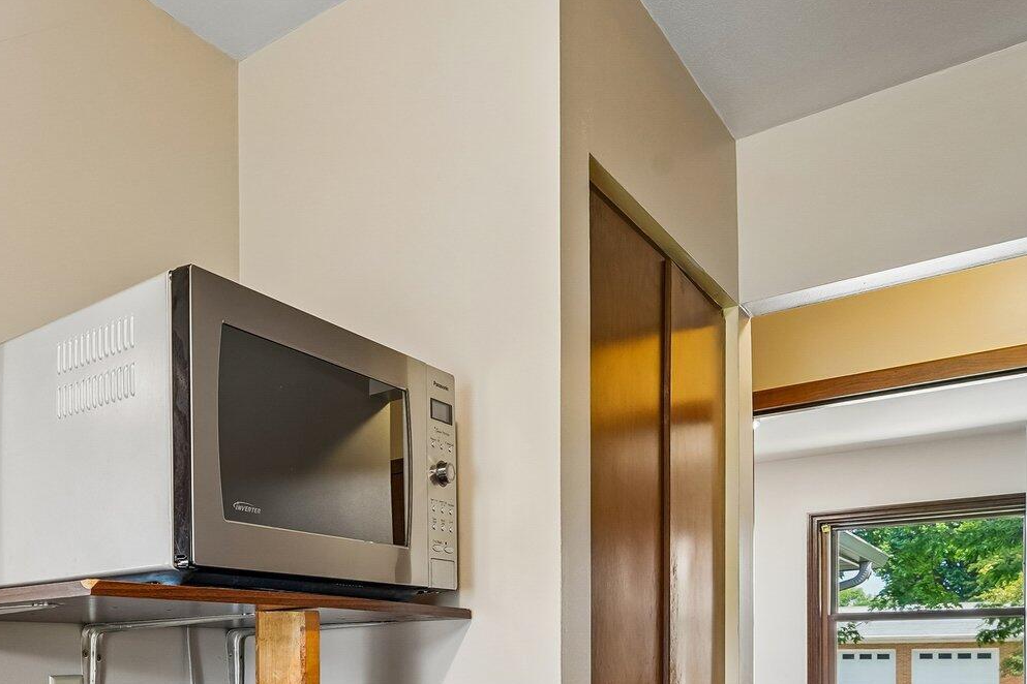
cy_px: 666
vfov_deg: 35.5
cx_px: 123
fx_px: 971
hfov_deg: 50.2
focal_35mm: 34
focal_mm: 16.5
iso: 400
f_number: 8
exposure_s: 1/13
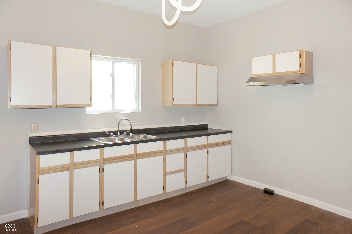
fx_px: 235
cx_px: 176
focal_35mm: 24
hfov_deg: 73.8
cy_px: 117
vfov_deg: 53.1
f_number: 3.5
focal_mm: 16
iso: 800
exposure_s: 1/80
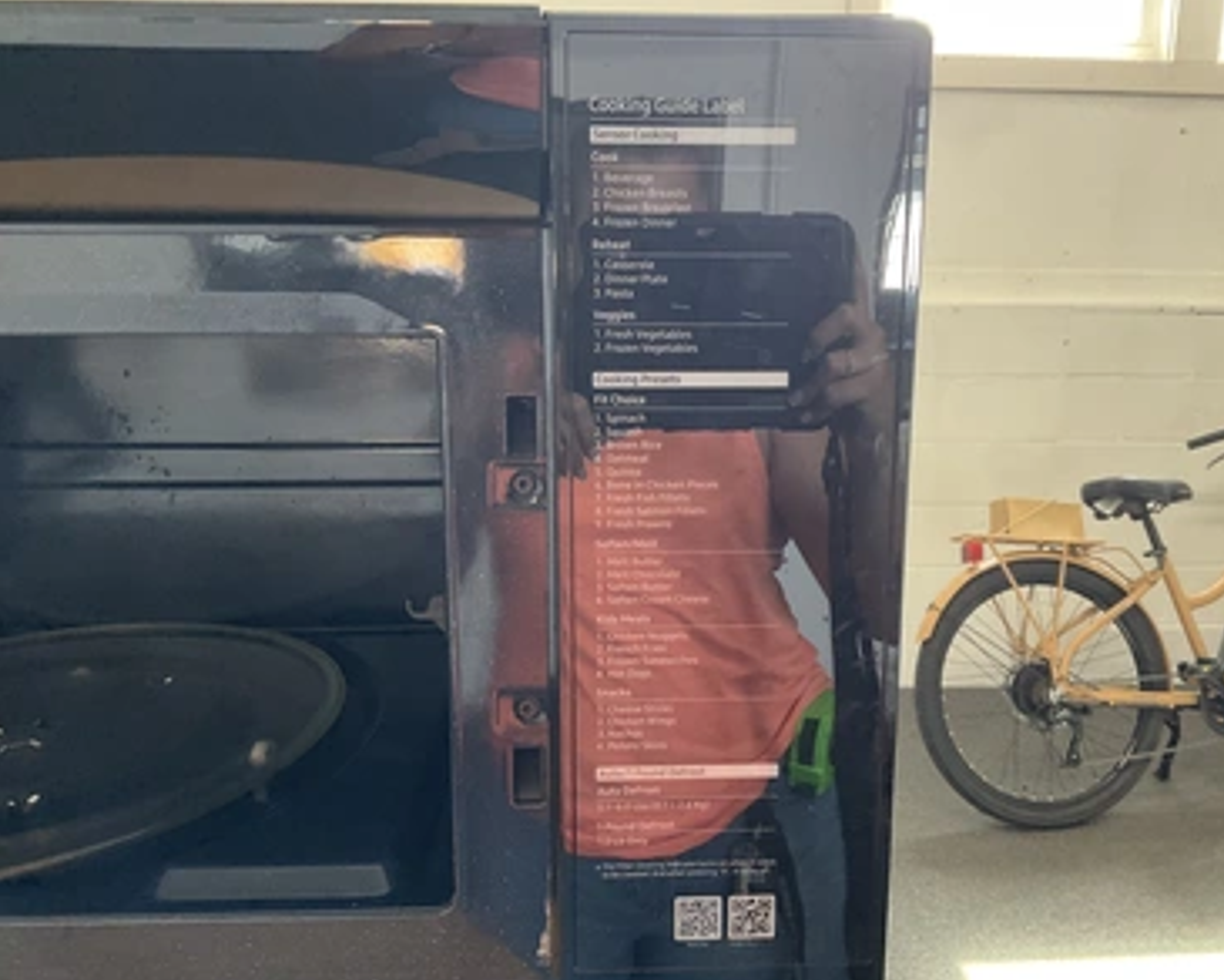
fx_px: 1123
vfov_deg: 47.1
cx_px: 667
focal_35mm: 31
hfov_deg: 57.1
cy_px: 490
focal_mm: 3
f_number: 1.8
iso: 160
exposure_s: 1/60
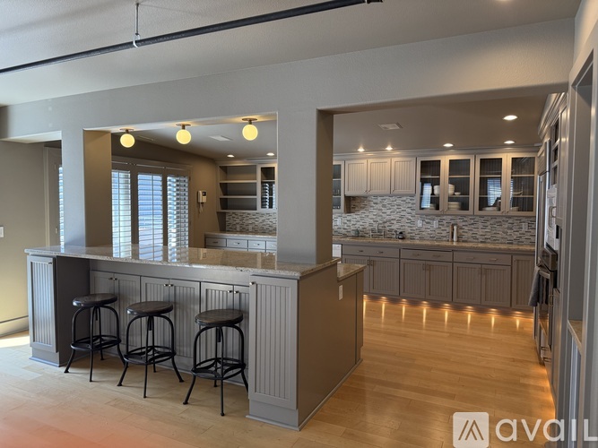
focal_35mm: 24
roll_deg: +0.8
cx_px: 299
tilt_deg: -1.1
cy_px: 224
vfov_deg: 56.8
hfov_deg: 71.6
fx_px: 415
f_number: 1.78
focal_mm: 6.76
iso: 200
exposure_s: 1/178
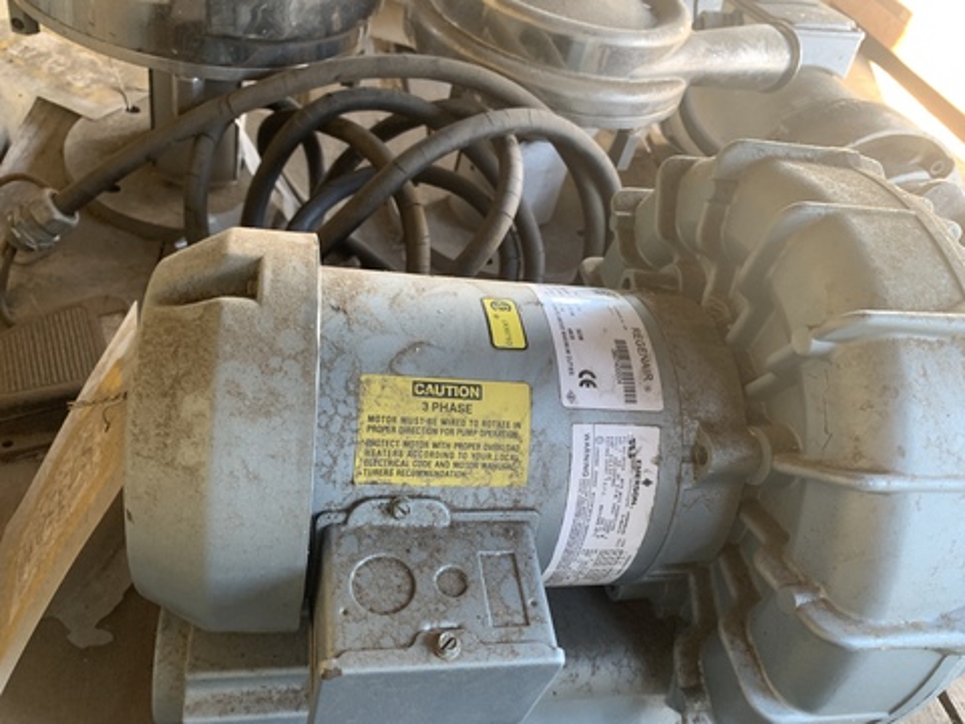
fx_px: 725
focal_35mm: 26
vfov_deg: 53.1
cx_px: 482
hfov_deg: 67.3
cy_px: 362
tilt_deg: -45.1
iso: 250
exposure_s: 1/60
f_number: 1.8
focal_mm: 4.25
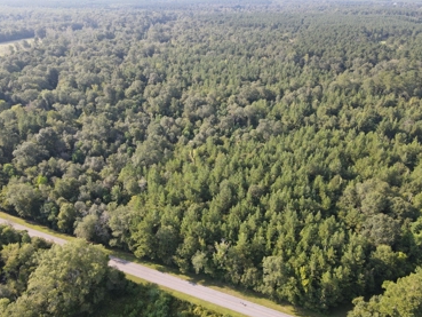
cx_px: 198
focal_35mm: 26
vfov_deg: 53.1
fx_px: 317
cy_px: 168
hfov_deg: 67.2
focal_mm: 4.5
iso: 100
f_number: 2.8
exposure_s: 1/125
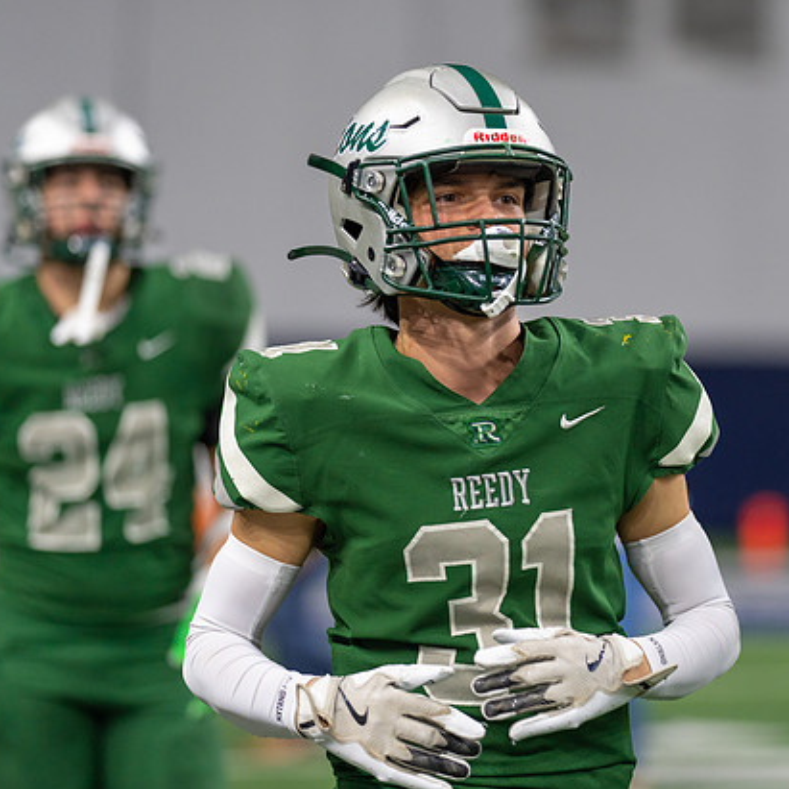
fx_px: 5132
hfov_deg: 8.8
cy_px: 337
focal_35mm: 199
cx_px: 595
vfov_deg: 8.8
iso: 640
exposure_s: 1/1000
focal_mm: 135
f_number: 1.8
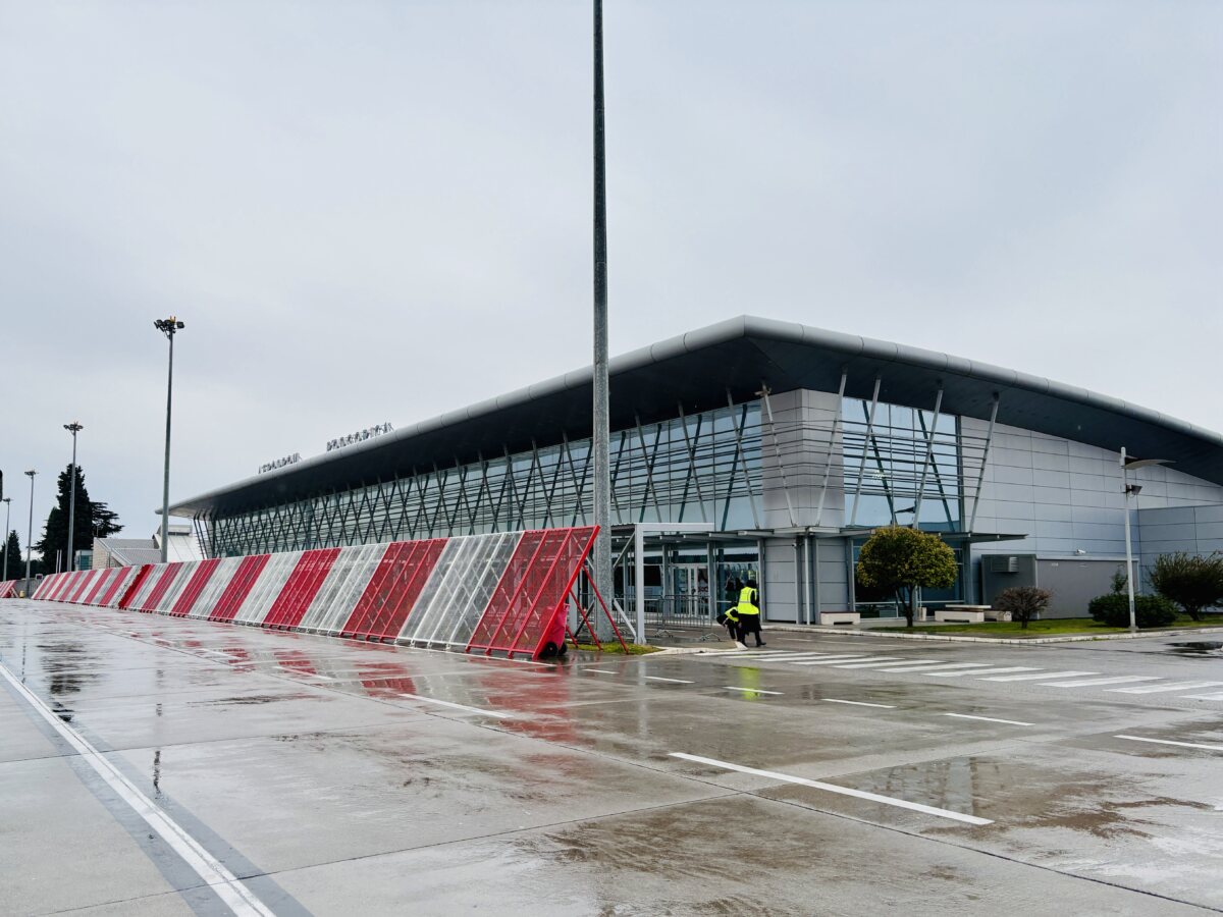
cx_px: 612
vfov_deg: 53.1
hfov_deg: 67.3
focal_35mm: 26
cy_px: 458
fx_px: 919
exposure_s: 1/1048
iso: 50
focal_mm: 5.96
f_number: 1.6
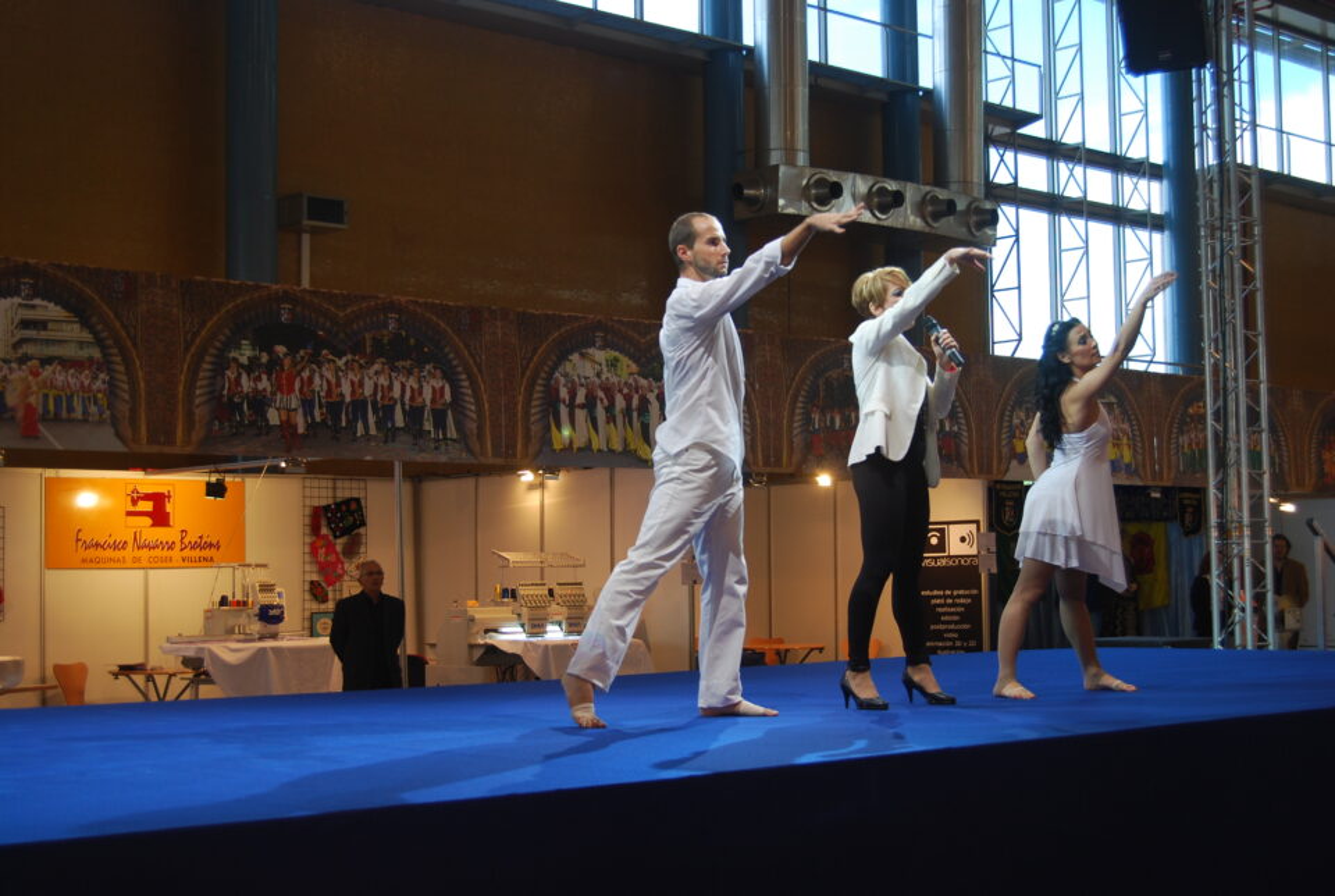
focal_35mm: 52
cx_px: 668
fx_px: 1950
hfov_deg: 37.8
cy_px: 448
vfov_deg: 25.9
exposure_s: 1/40
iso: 200
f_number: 4.8
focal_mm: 35
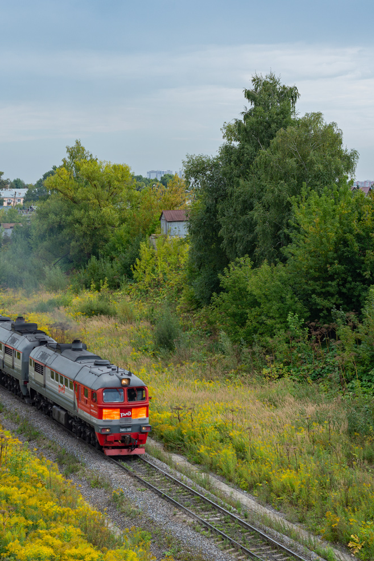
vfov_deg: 26.7
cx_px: 47
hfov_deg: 17.7
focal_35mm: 76
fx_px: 1185
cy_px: 280
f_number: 6.3
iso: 160
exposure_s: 1/500
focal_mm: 50
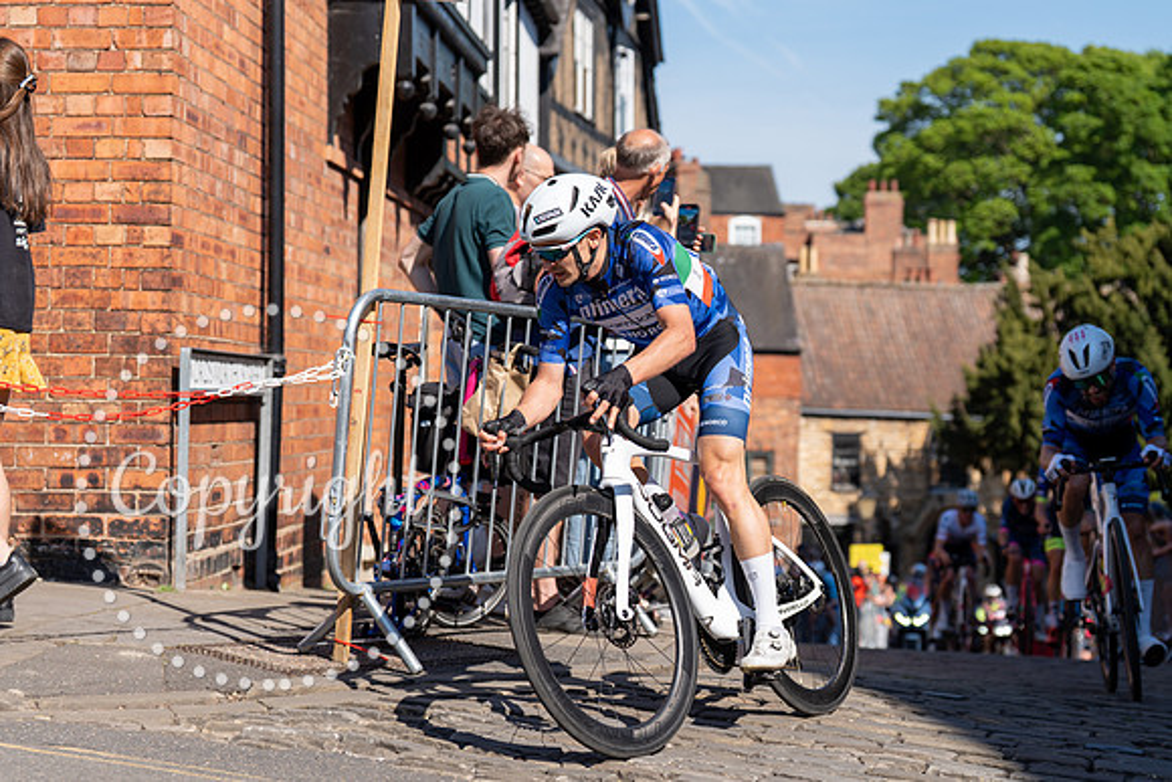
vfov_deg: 19.5
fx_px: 2279
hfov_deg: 28.8
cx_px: 586
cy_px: 391
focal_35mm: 70
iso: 100
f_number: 3.5
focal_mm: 70
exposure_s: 1/1000
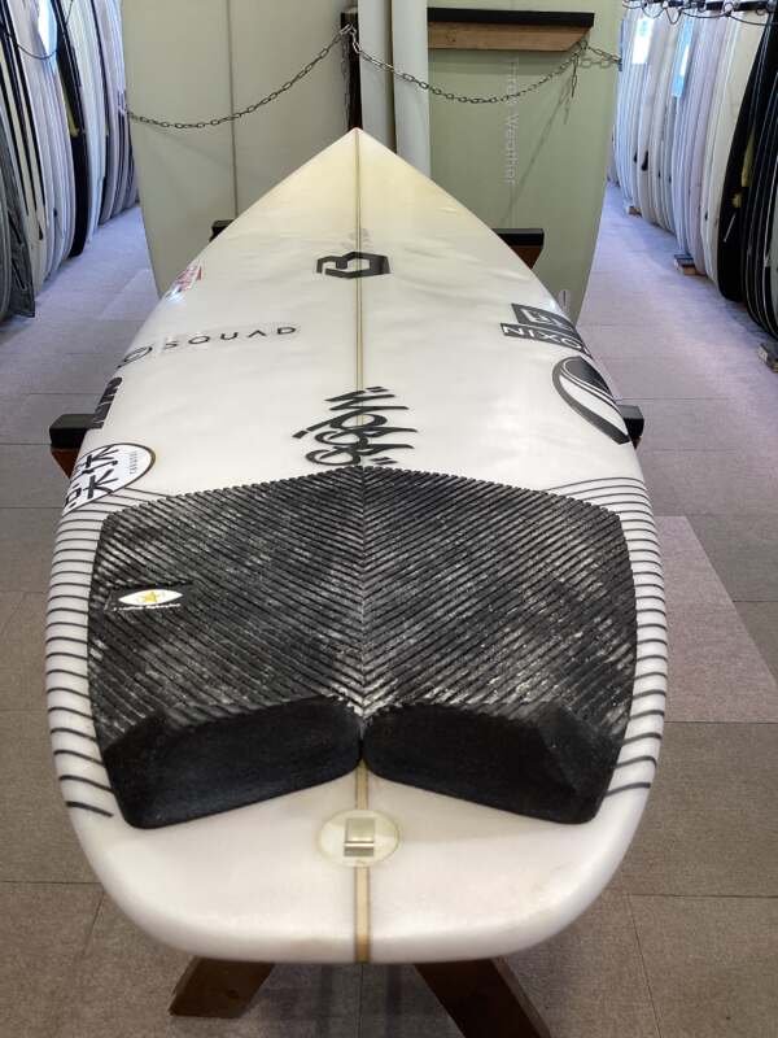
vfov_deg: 58.4
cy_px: 519
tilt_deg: -29.8
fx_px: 929
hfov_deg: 45.4
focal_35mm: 31
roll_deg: +0.6
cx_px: 389
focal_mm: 3.3
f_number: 2.4
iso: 50
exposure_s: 1/50
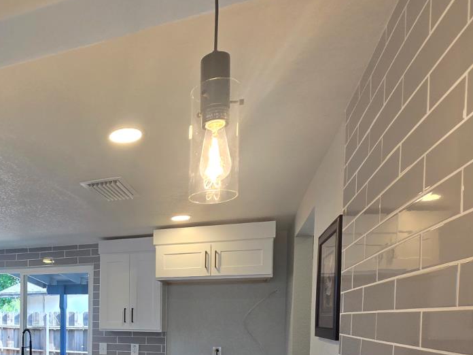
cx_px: 67
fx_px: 383
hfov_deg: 56.7
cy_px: 332
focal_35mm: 28
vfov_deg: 44.4
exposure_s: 1/120
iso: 80
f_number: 2.2
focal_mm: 2.2
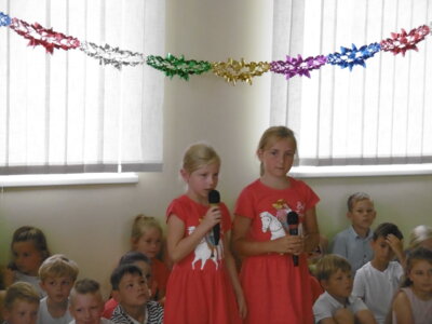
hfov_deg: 16.4
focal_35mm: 120
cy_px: 162
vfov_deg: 12.3
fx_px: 1498
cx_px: 216
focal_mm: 21.5
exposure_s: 1/125
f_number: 5
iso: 800
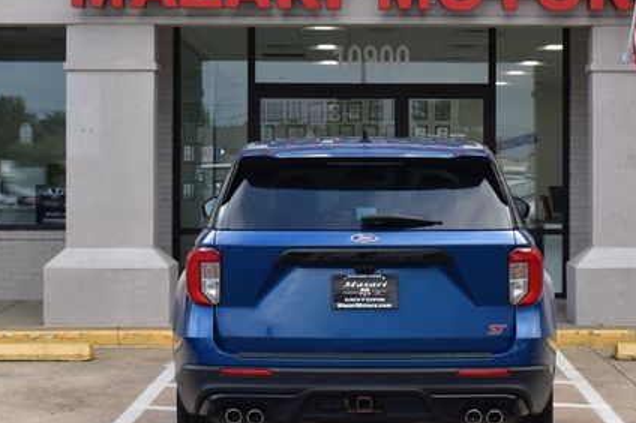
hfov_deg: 26.3
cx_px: 375
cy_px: 180
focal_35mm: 77
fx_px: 1359
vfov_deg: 17.7
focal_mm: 34
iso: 400
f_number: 9
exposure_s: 1/125
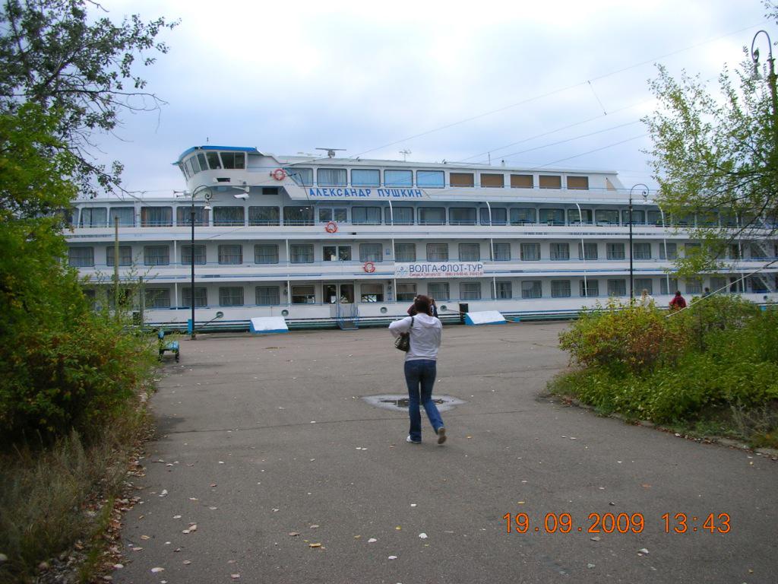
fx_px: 787
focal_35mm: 35
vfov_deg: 40.7
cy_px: 292
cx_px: 389
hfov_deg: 52.6
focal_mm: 5.8
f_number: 8.5
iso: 50
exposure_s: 1/59.1
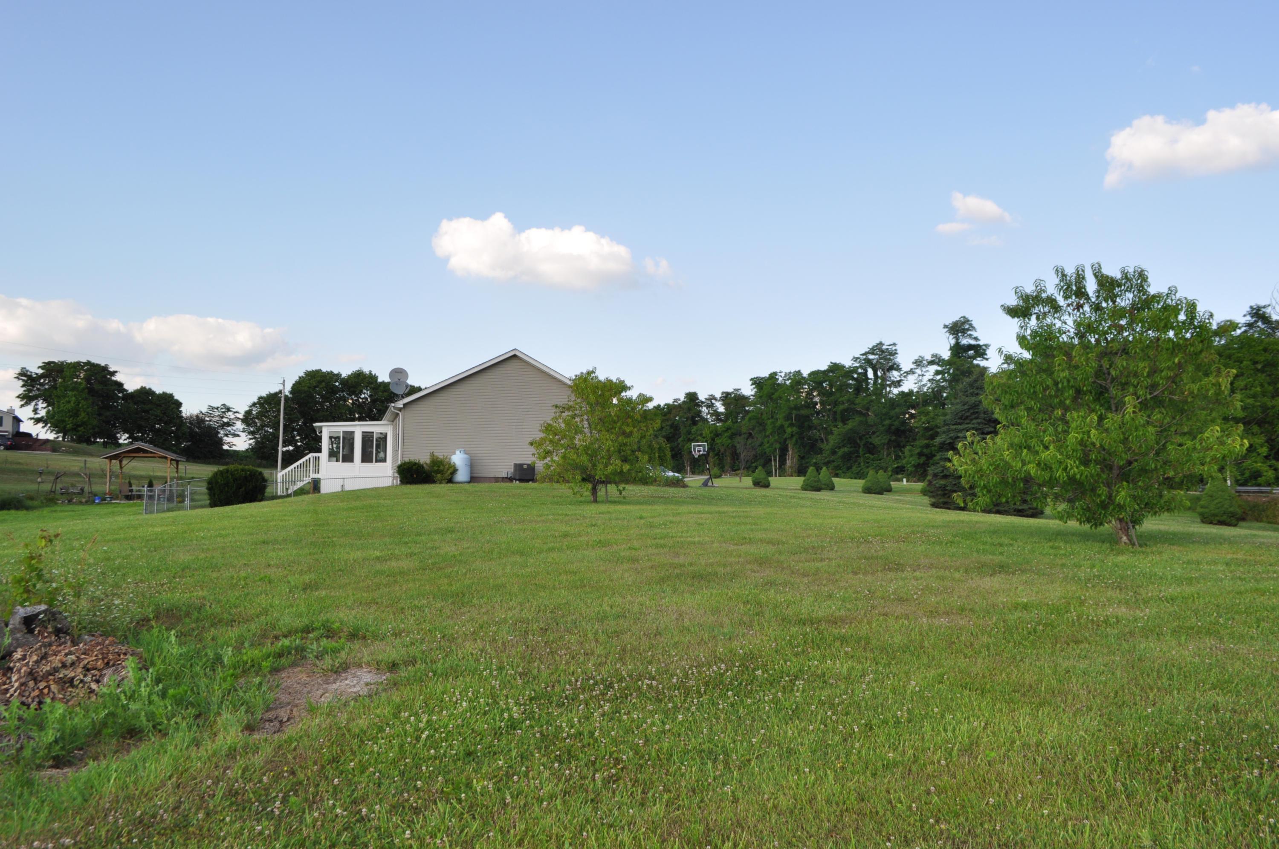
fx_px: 958
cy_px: 424
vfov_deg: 47.8
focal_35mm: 27
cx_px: 640
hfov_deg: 67.4
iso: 200
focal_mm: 18
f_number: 9
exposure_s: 1/200
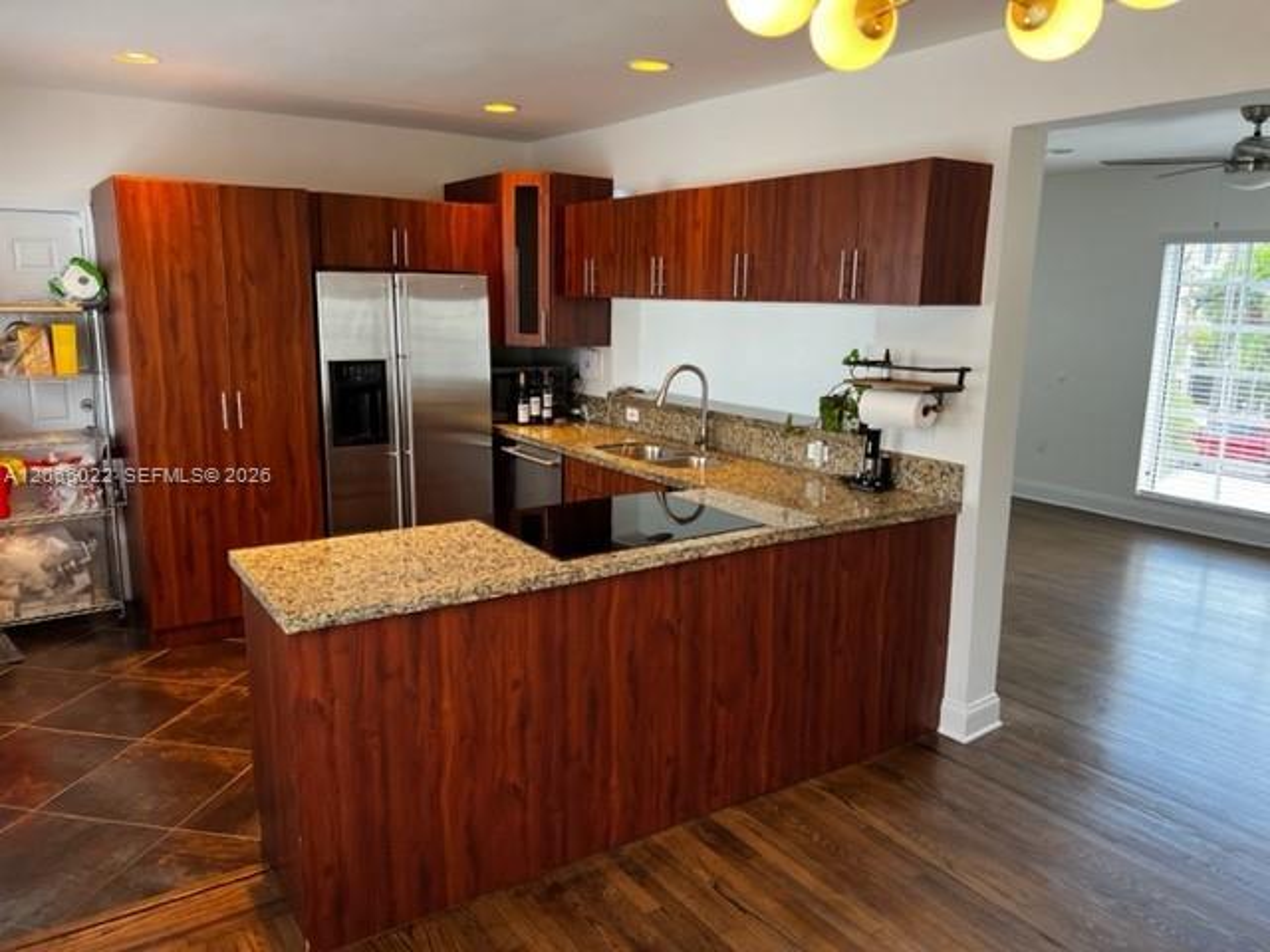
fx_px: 954
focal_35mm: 26
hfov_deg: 67.3
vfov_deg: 53.1
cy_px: 476
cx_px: 635
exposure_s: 1/120
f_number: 1.5
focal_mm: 5.7
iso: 125
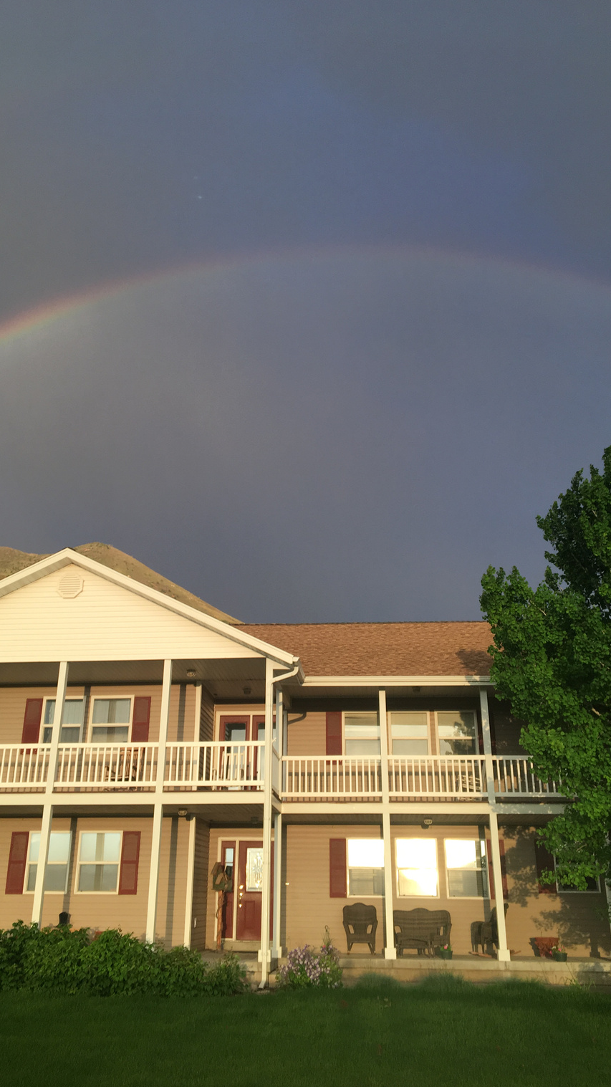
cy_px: 540
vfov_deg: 61.0
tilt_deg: +24.0
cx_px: 292
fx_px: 922
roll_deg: -0.7
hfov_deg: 36.7
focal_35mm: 32
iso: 32
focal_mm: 4.15
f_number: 2.2
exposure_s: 1/120
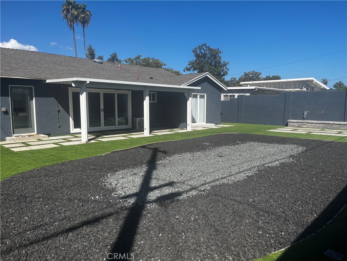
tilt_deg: -6.0
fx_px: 261
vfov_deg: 53.1
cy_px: 130
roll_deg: +0.0
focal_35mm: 26
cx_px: 174
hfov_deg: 67.3
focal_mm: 5.1
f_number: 1.6
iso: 50
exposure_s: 1/3049
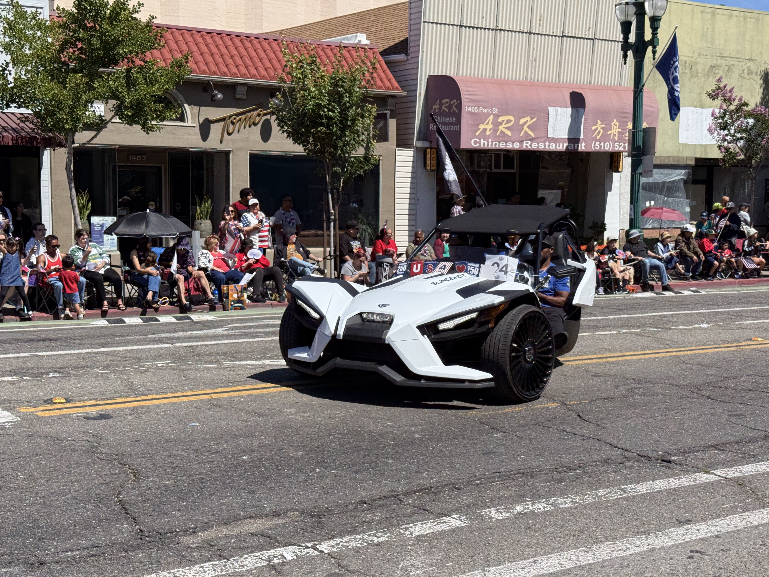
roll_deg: -1.3
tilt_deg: -4.4
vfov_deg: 29.7
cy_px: 284
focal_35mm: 49
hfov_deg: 38.9
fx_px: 1088
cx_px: 390
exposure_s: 1/4587
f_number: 1.78
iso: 64
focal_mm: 6.76
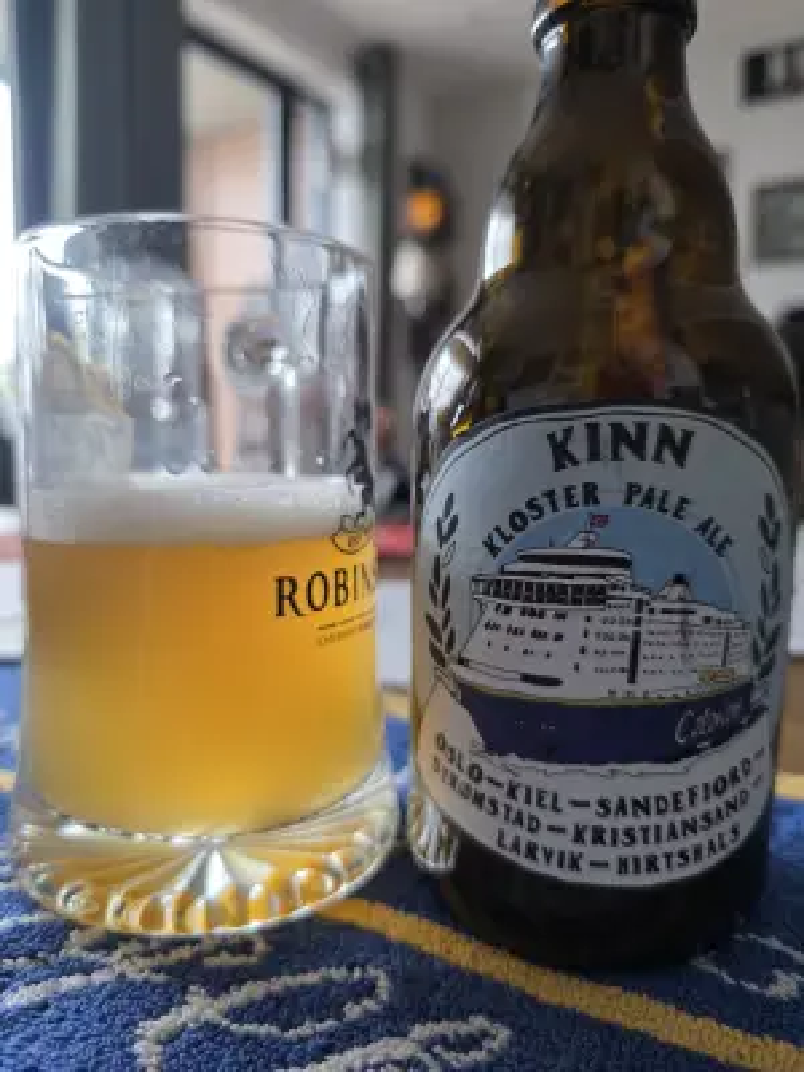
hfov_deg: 58.9
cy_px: 536
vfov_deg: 73.9
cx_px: 402
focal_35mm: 23
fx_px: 712
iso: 500
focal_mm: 6.3
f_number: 1.7
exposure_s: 1/100
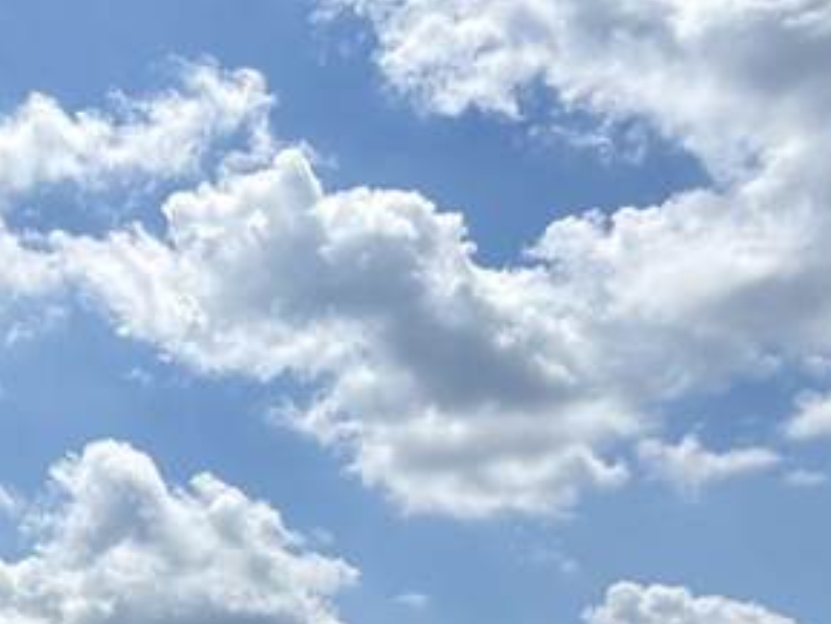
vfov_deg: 20.9
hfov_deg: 26.6
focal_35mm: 62
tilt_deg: +2.9
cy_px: 871
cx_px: -236
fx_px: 1489
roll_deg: -1.7
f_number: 2.2
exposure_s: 1/2092
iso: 20
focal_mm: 2.22
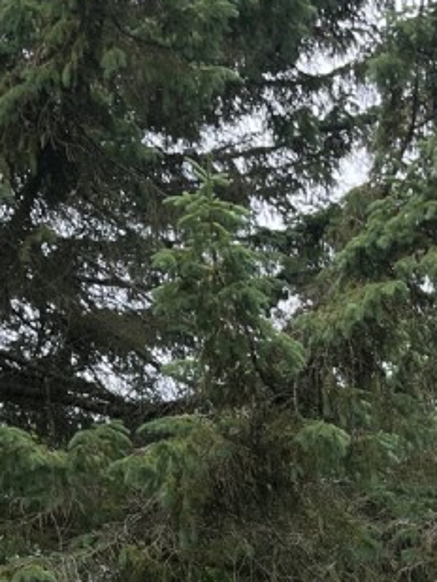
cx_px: 307
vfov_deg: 16.8
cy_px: 983
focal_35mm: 101
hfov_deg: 14.6
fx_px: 1699
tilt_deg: -7.8
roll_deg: +1.5
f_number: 1.6
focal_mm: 5.1
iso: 50
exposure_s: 1/1036
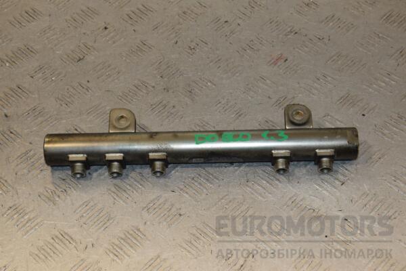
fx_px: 761
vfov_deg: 20.2
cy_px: 136
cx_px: 203
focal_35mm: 68
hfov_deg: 29.9
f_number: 9
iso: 800
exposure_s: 1/200
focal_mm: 45
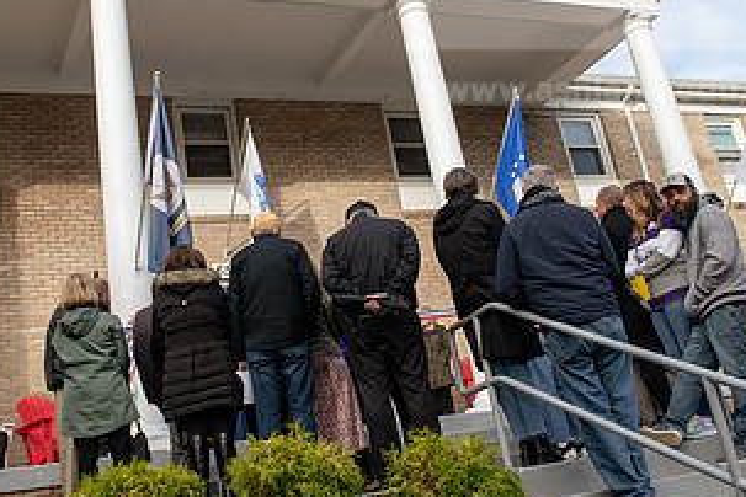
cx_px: 330
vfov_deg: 28.9
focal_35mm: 46
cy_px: 141
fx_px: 953
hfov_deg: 42.7
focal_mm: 24
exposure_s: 1/320
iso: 160
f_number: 4.5
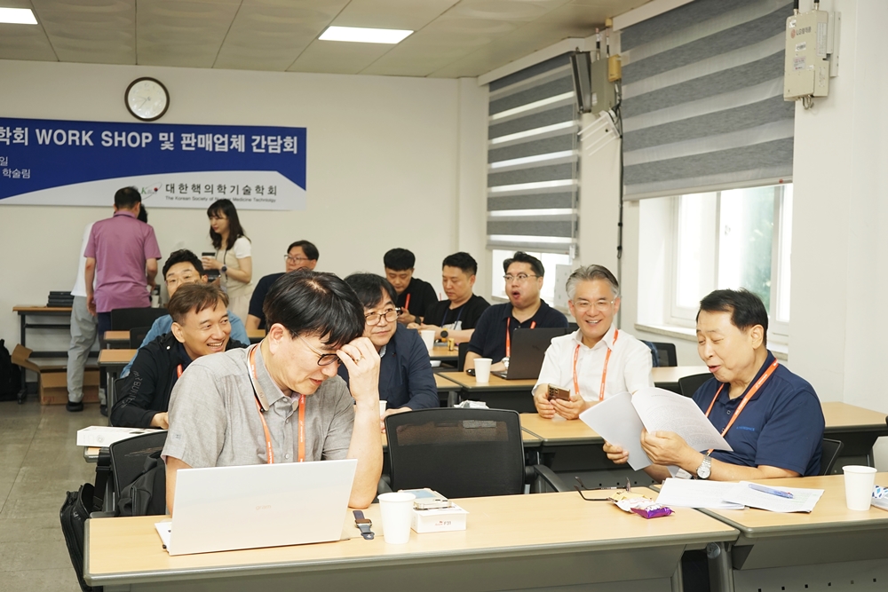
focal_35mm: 48
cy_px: 296
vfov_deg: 28.1
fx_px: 1184
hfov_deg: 41.1
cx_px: 444
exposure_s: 1/100
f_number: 6.3
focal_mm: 48
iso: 400
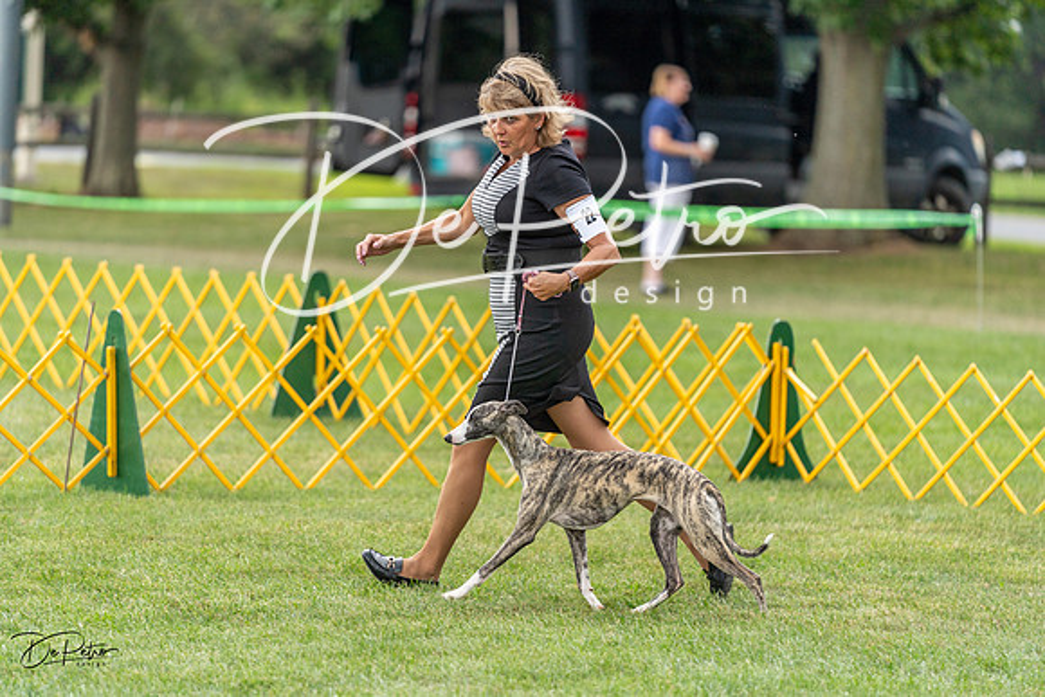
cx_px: 522
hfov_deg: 10.4
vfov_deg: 7.0
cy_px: 348
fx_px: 5720
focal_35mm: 197
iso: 400
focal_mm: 197
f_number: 2.8
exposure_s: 1/640
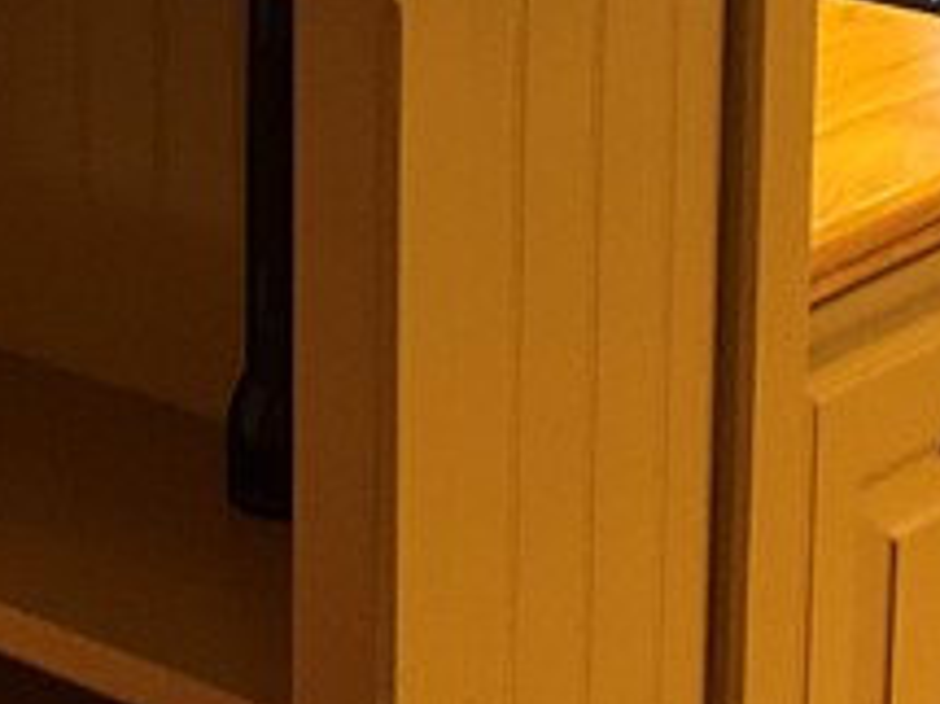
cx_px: 184
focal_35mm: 138
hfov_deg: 14.2
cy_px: -109
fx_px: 3745
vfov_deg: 10.6
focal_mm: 3
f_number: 1.8
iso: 320
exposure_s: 1/30
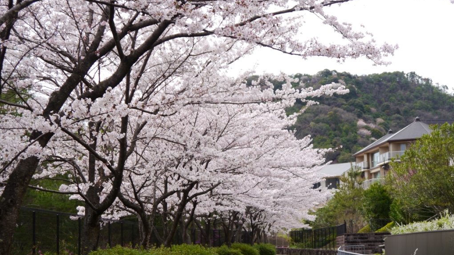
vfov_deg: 14.9
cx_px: 228
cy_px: 147
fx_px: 975
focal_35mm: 81
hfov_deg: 26.2
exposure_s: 1/100
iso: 160
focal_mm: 37
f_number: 5.4
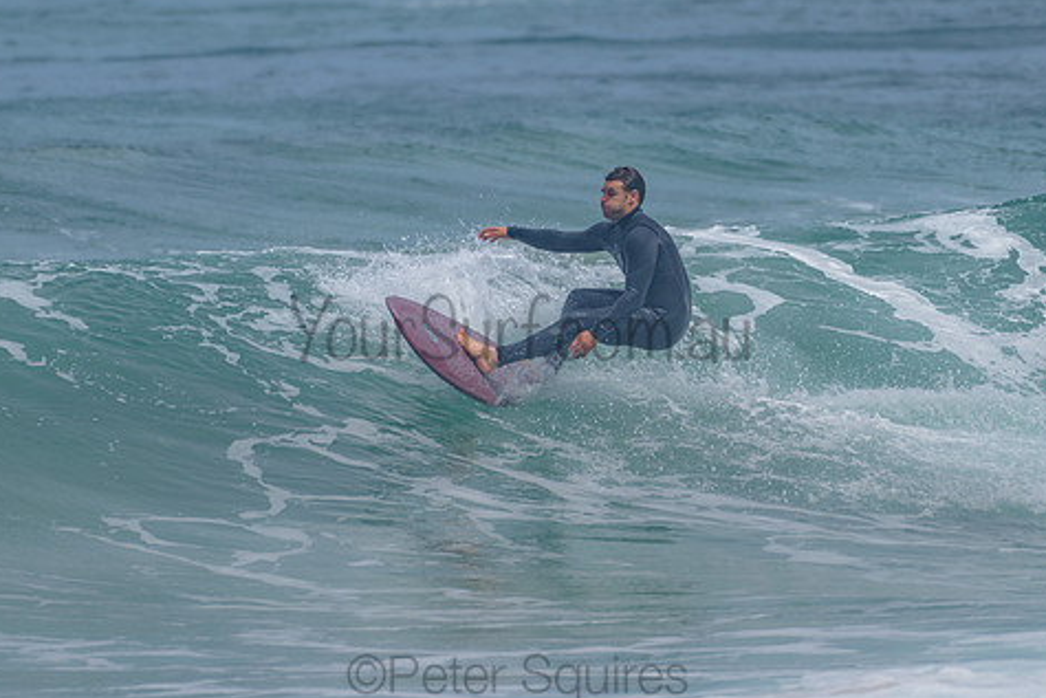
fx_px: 21739
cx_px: 560
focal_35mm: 748
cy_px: 213
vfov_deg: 1.8
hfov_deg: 2.8
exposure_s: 1/2000
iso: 200
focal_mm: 500
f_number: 5.6
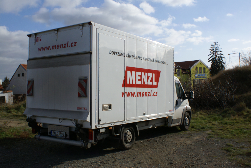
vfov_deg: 34.3
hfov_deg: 49.5
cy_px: 84
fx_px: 272
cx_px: 126
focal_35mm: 39
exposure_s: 1/250
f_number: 11
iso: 100
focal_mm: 26
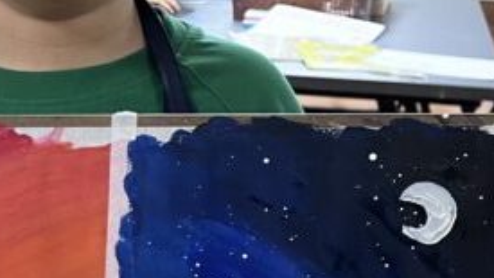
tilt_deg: -8.8
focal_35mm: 103
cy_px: 91
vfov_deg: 11.8
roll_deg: -1.8
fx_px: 1350
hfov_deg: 20.7
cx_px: 165
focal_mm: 5.7
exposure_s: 1/50
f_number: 1.5
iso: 80
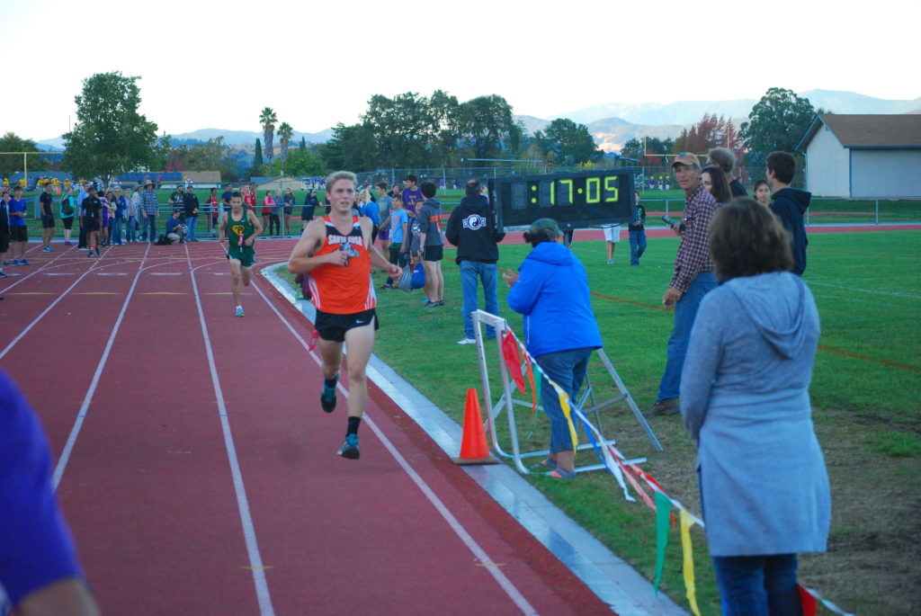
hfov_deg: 21.9
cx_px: 460
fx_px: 2382
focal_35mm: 93
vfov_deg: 14.7
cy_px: 308
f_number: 4.5
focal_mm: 62
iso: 1000
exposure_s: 1/400
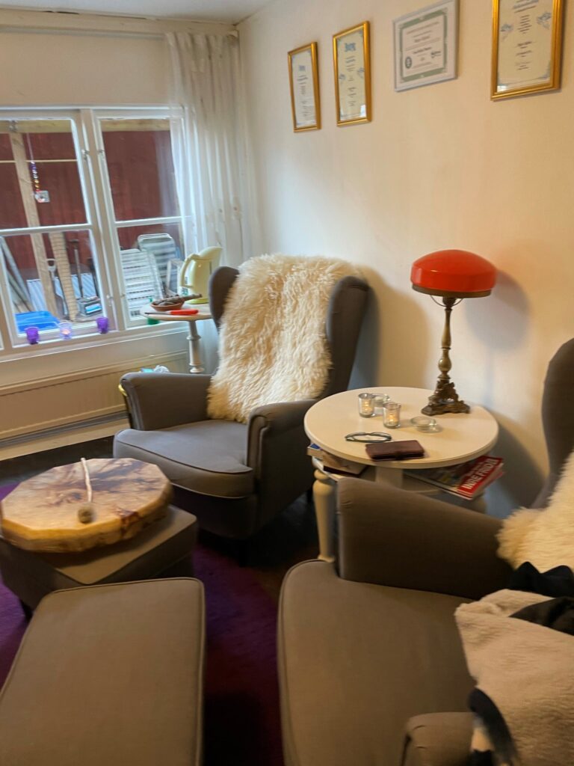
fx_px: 575
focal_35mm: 26
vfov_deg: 67.3
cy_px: 383
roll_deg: +2.2
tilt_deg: -18.3
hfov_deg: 53.1
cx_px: 287
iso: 100
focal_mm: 4.2
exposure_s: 1/50
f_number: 1.6
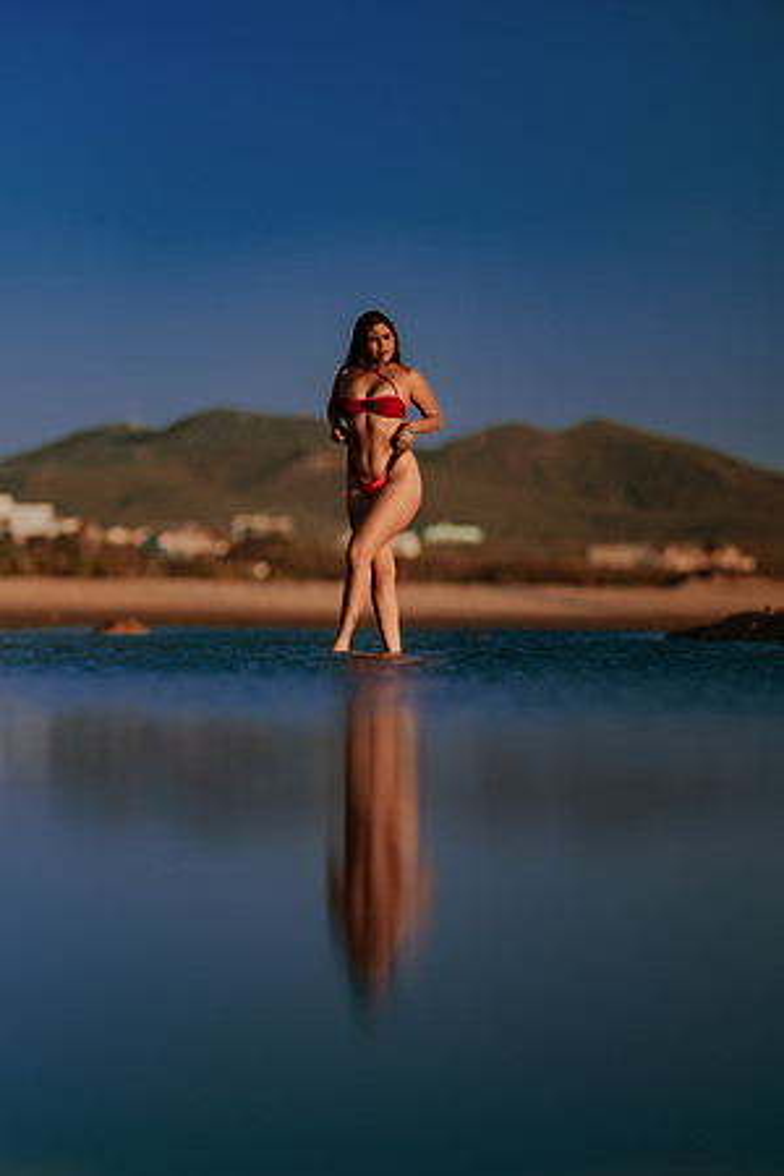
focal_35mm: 135
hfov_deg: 10.2
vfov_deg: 15.2
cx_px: 392
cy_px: 588
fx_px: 4410
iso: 100
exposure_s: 1/6400
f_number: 1.8
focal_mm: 135
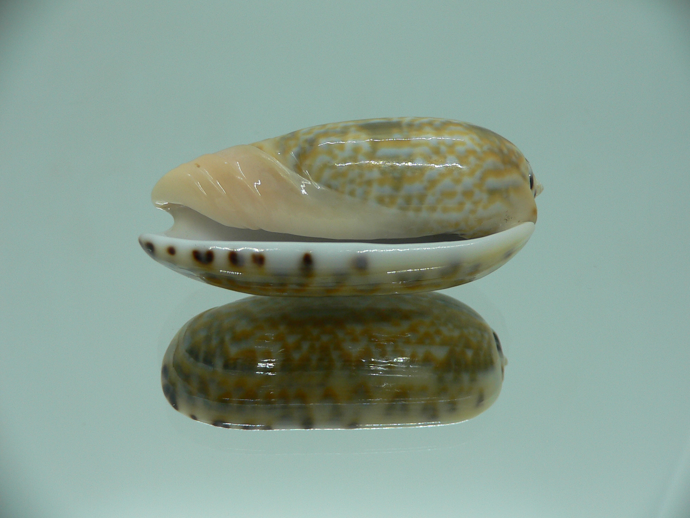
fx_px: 698
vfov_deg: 40.7
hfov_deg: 52.6
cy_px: 259
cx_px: 345
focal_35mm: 35
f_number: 2.8
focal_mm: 4.6
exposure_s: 1/60
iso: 80
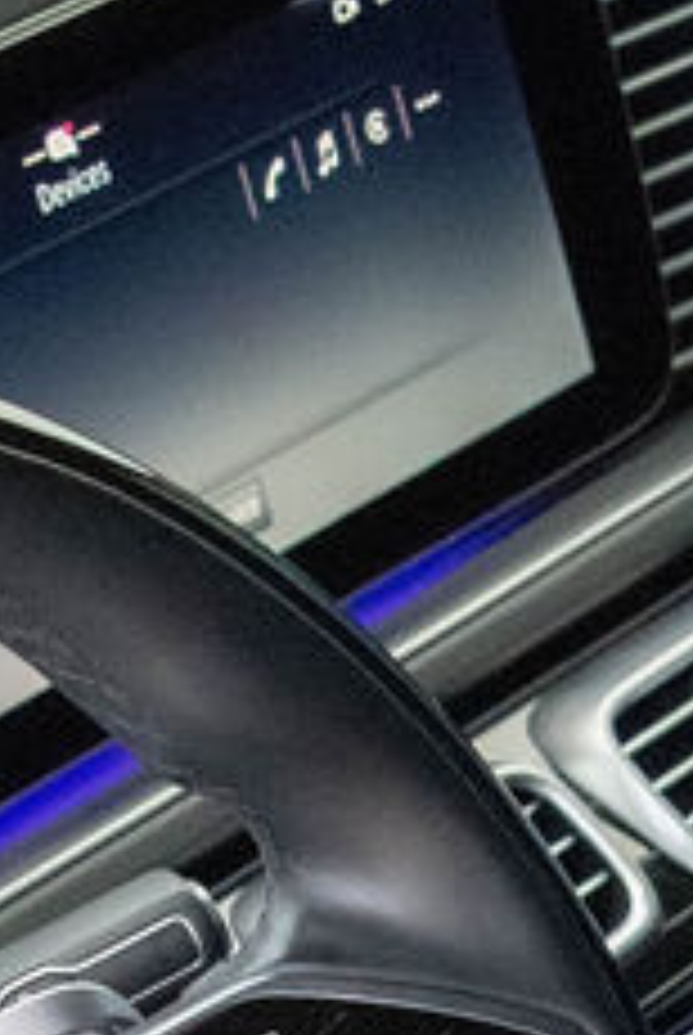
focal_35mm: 180
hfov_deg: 7.6
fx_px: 5182
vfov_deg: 10.7
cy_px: 1814
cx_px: 706
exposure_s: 1/125
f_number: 3.5
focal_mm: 18
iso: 3200
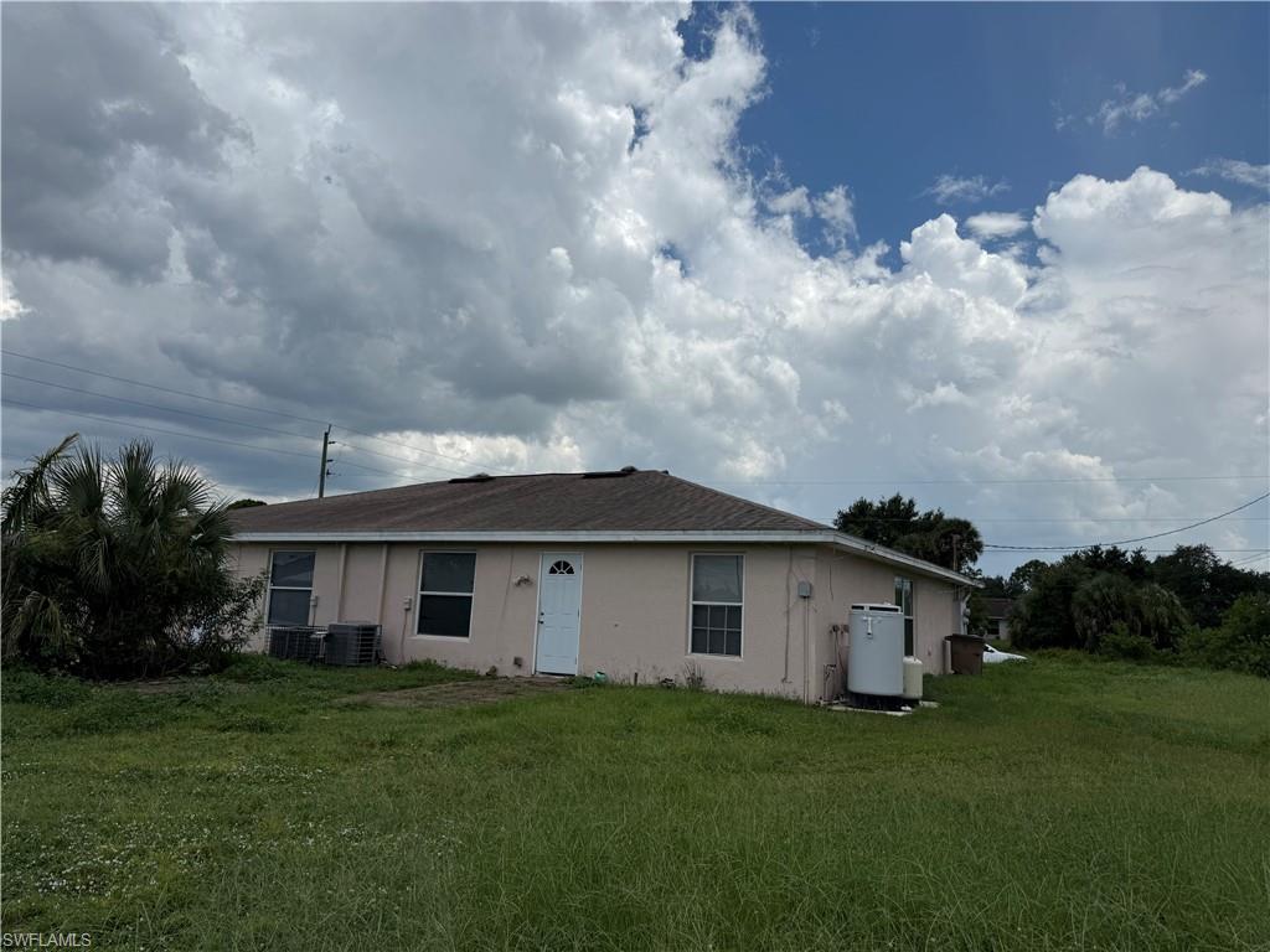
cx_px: 635
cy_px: 476
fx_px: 881
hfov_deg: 71.6
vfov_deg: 56.8
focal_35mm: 24
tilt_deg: +9.7
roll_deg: -3.0
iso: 80
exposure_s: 1/10309
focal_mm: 6.76
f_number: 1.78
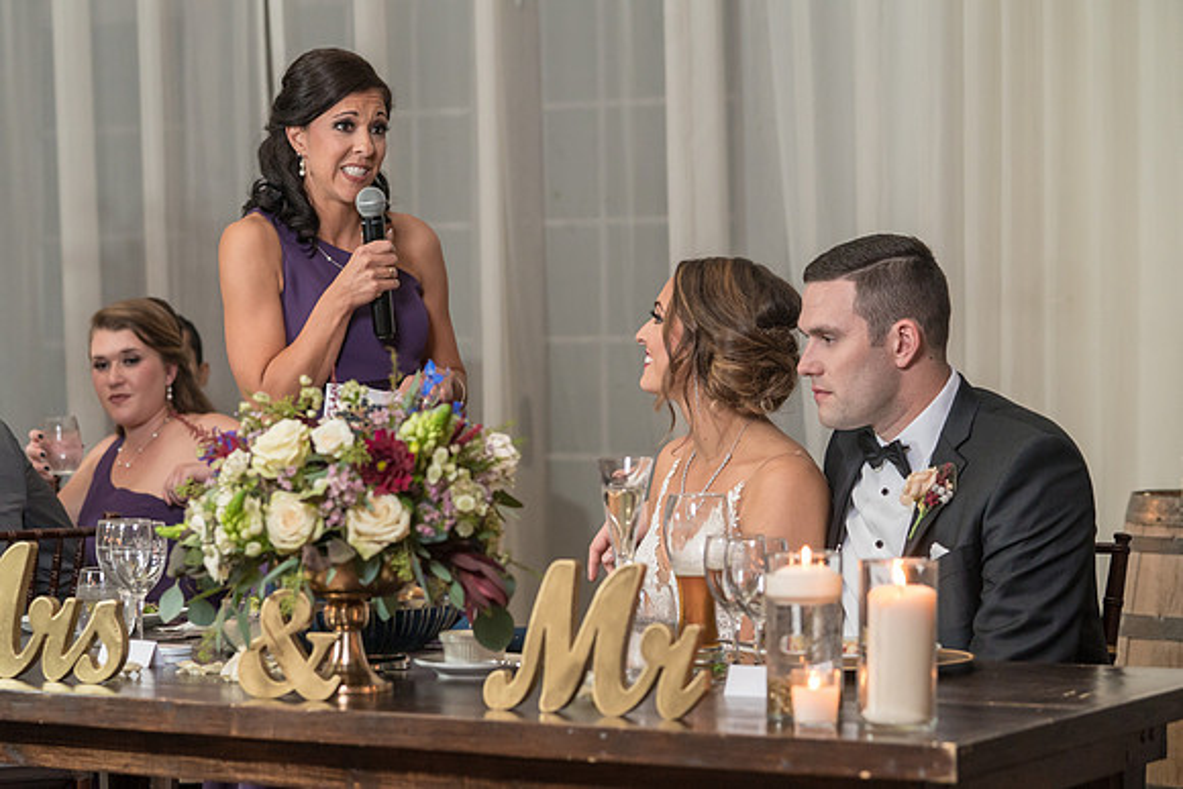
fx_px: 3183
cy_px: 434
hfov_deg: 21.0
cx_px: 532
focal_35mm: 97
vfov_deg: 14.1
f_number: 4
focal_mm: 88
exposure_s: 1/200
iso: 2000
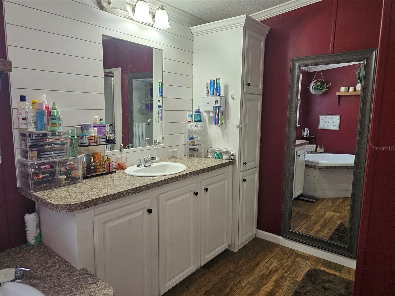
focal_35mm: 23
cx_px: 198
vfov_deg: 58.9
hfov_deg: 73.9
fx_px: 262
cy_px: 148
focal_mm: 6.3
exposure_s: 1/120
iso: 400
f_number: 1.7
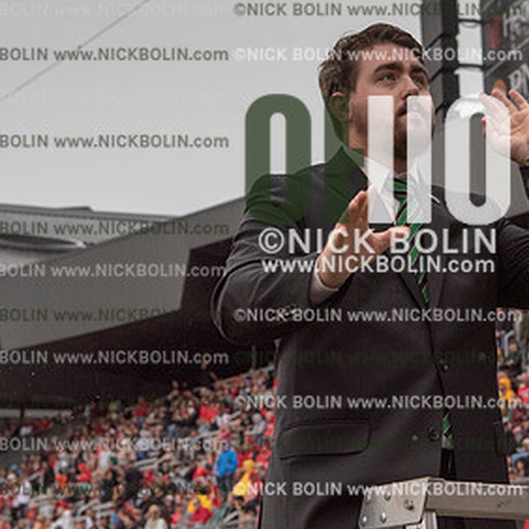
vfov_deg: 18.1
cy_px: 185
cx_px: 377
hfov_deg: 18.0
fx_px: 1660
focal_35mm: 96
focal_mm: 55
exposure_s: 1/4000
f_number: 6.3
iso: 2000
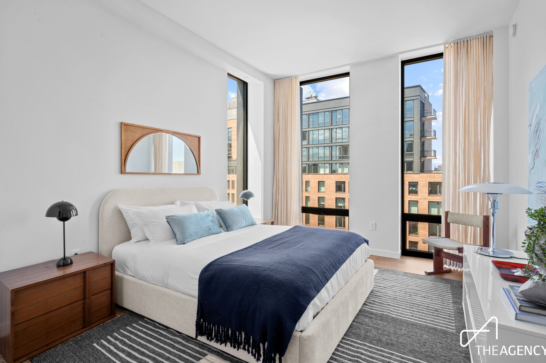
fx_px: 258
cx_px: 288
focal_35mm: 17
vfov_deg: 70.3
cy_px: 191
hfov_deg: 93.2
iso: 250
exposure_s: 1/3
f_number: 13
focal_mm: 16
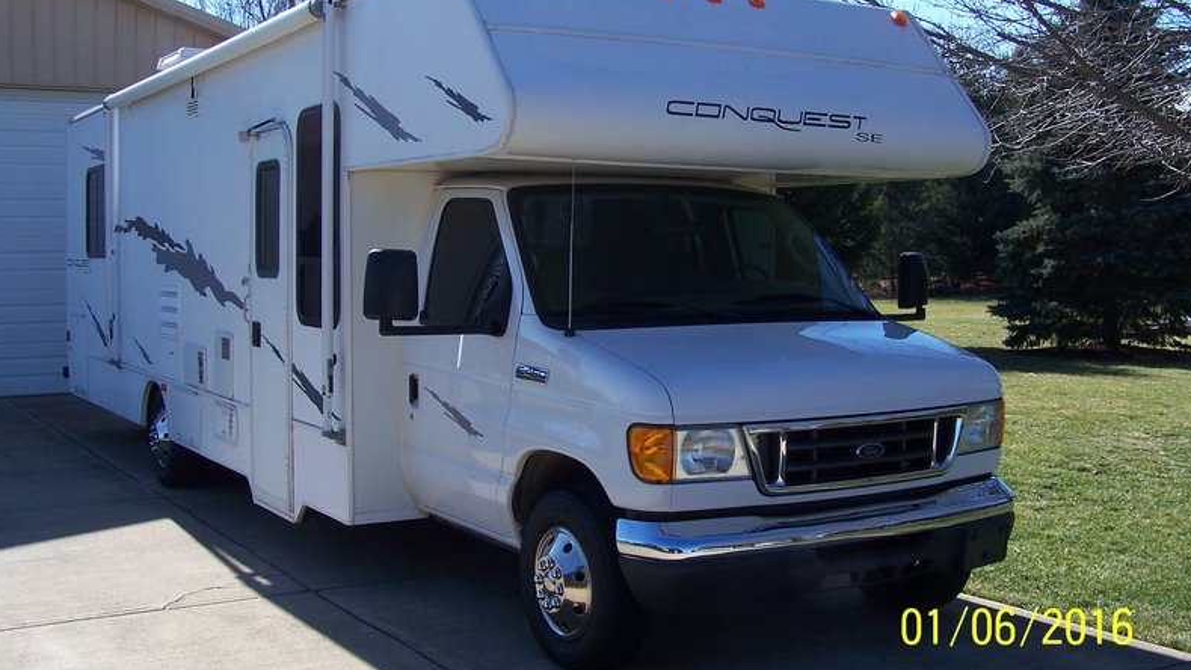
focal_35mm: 42
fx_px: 1327
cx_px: 596
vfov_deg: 28.3
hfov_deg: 48.4
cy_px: 294
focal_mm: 6.3
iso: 80
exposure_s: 1/500
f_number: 4
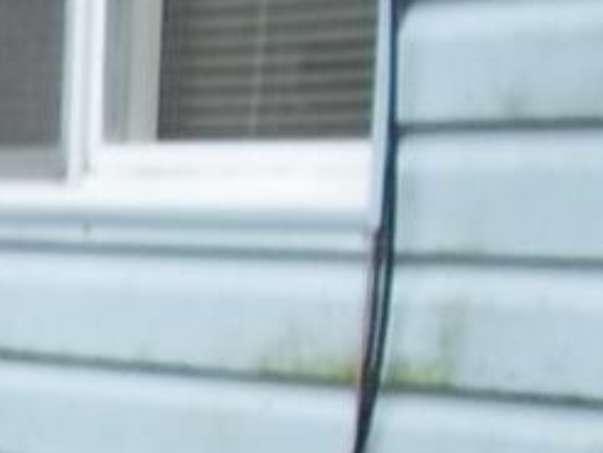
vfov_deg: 6.7
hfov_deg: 8.1
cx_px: -987
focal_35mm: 220
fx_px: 3834
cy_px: 560
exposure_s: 1/50
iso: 80
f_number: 3.1
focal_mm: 6.5
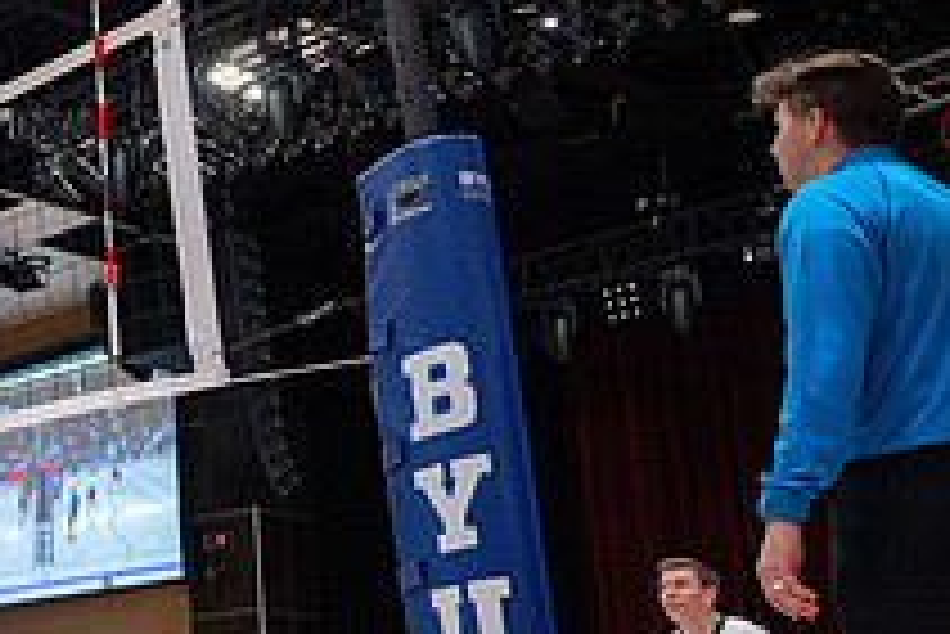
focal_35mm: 72
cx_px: -419
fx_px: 1901
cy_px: 371
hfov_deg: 23.3
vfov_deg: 18.9
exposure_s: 1/640
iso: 8000
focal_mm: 24
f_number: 4
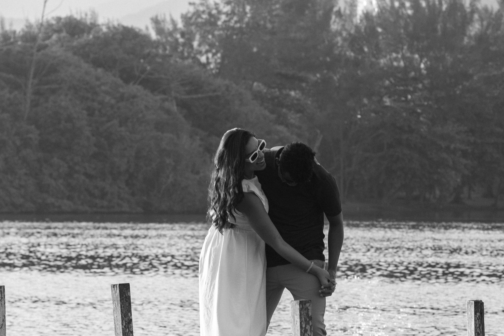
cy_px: 231
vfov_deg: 7.3
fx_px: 2618
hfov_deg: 11.0
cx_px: 276
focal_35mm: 187
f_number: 5.6
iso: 250
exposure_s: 1/250
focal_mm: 85
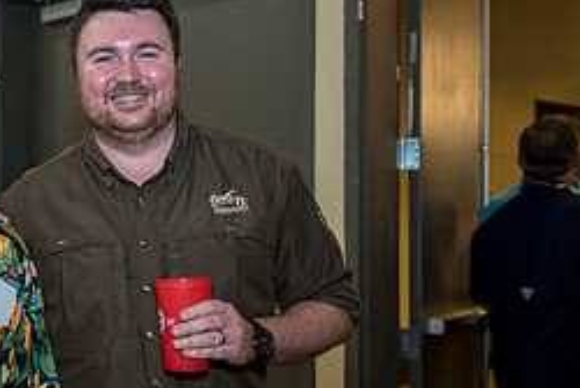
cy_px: 224
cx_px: -63
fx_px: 935
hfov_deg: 30.7
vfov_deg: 23.4
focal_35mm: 58
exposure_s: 1/160
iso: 1250
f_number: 2.8
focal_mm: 25
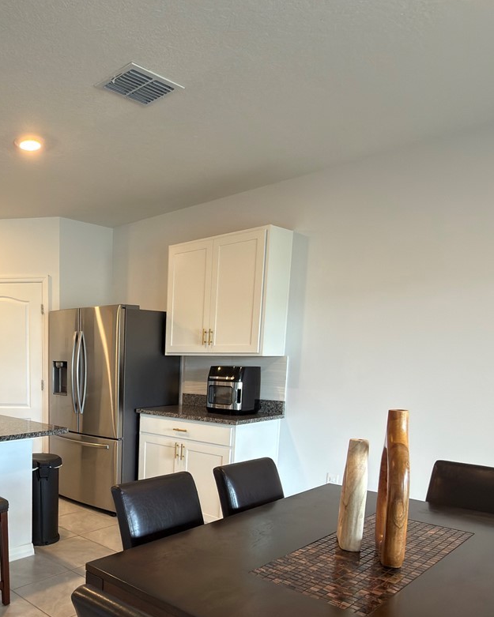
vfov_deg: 60.2
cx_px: 58
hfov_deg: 46.9
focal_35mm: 28
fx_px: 512
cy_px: 429
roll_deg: -0.7
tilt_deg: -9.4
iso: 80
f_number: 2.2
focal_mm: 2.22
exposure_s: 1/30
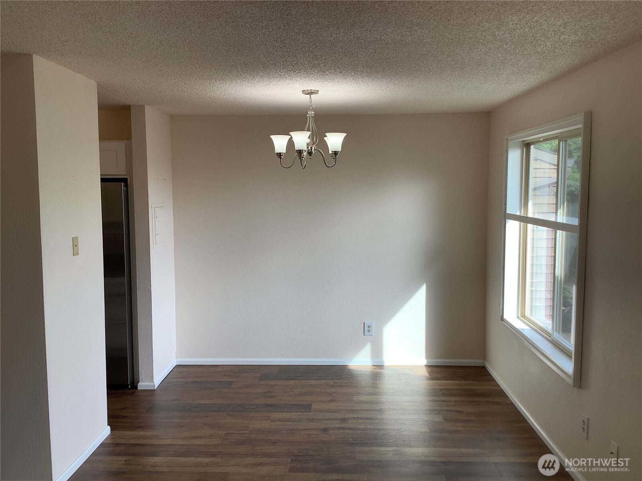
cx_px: 321
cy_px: 240
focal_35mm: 31
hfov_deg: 58.4
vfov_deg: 45.4
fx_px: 575
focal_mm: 3.3
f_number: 2.4
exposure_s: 1/120
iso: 40
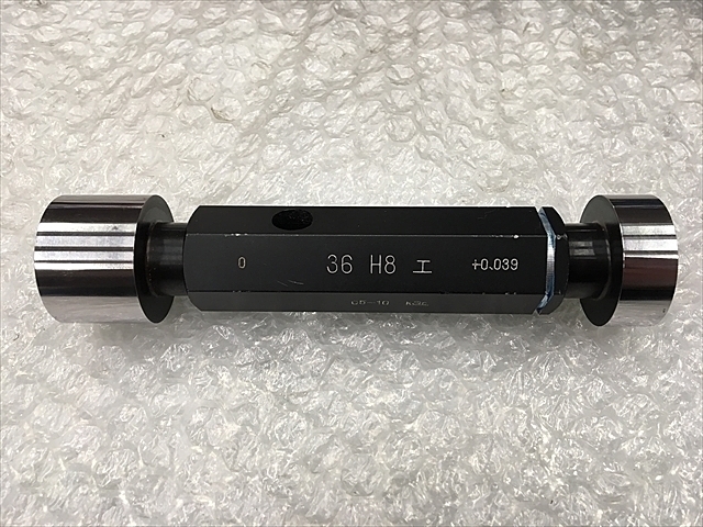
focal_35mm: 29
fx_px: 589
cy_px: 264
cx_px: 352
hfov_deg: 61.7
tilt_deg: -60.7
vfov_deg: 48.2
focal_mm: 4.15
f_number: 2.2
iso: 50
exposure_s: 1/30
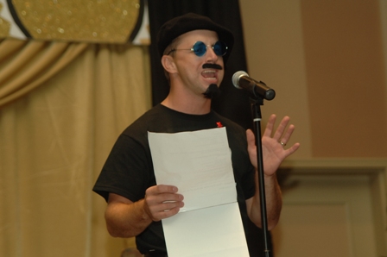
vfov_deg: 8.7
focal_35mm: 158
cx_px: 194
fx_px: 1692
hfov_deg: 13.0
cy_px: 128
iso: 400
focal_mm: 105
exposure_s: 1/60
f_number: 4
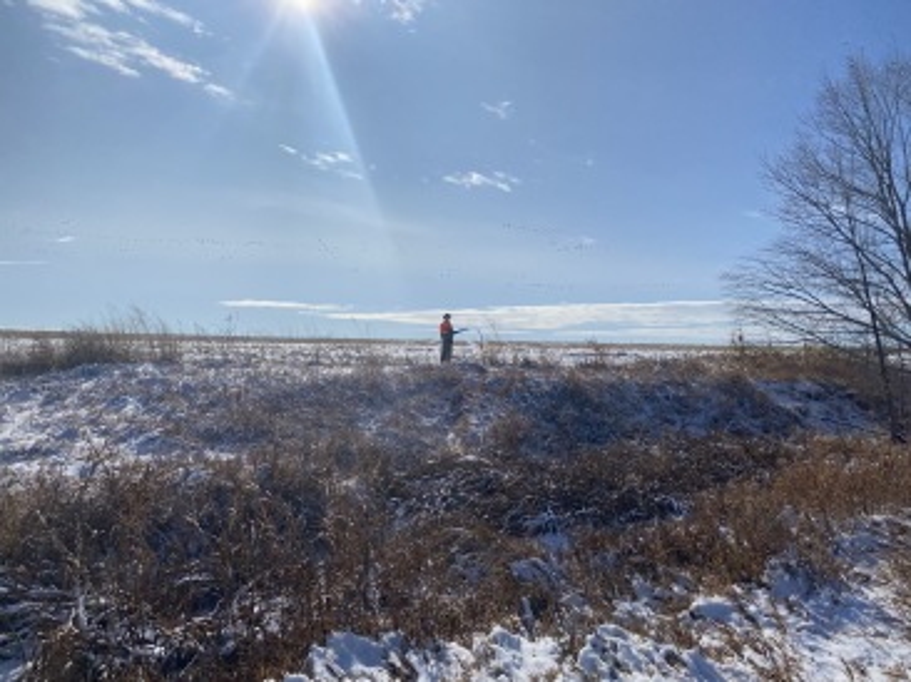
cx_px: 456
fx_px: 684
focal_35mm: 26
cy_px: 341
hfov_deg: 67.3
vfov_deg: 53.0
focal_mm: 4.25
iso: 32
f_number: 1.8
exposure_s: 1/12658
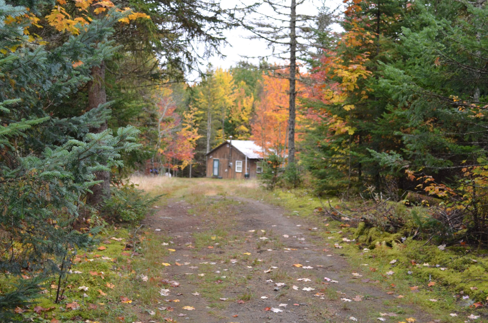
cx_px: 224
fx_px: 670
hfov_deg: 40.0
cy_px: 140
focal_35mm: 50
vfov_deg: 27.1
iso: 220
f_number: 4.5
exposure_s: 1/125
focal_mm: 29
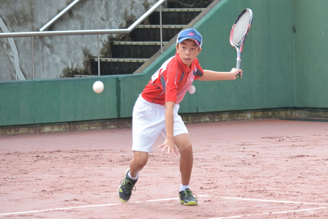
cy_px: 110
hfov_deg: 12.5
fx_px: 1503
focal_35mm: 165
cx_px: 164
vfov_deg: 8.3
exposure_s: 1/1250
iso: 800
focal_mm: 110
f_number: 4.8
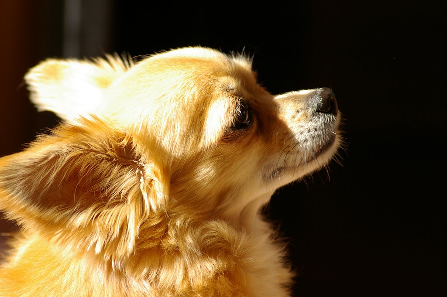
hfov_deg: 7.6
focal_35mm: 270
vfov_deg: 5.1
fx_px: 3350
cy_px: 148
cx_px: 224
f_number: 6.7
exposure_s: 1/180
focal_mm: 180
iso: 200
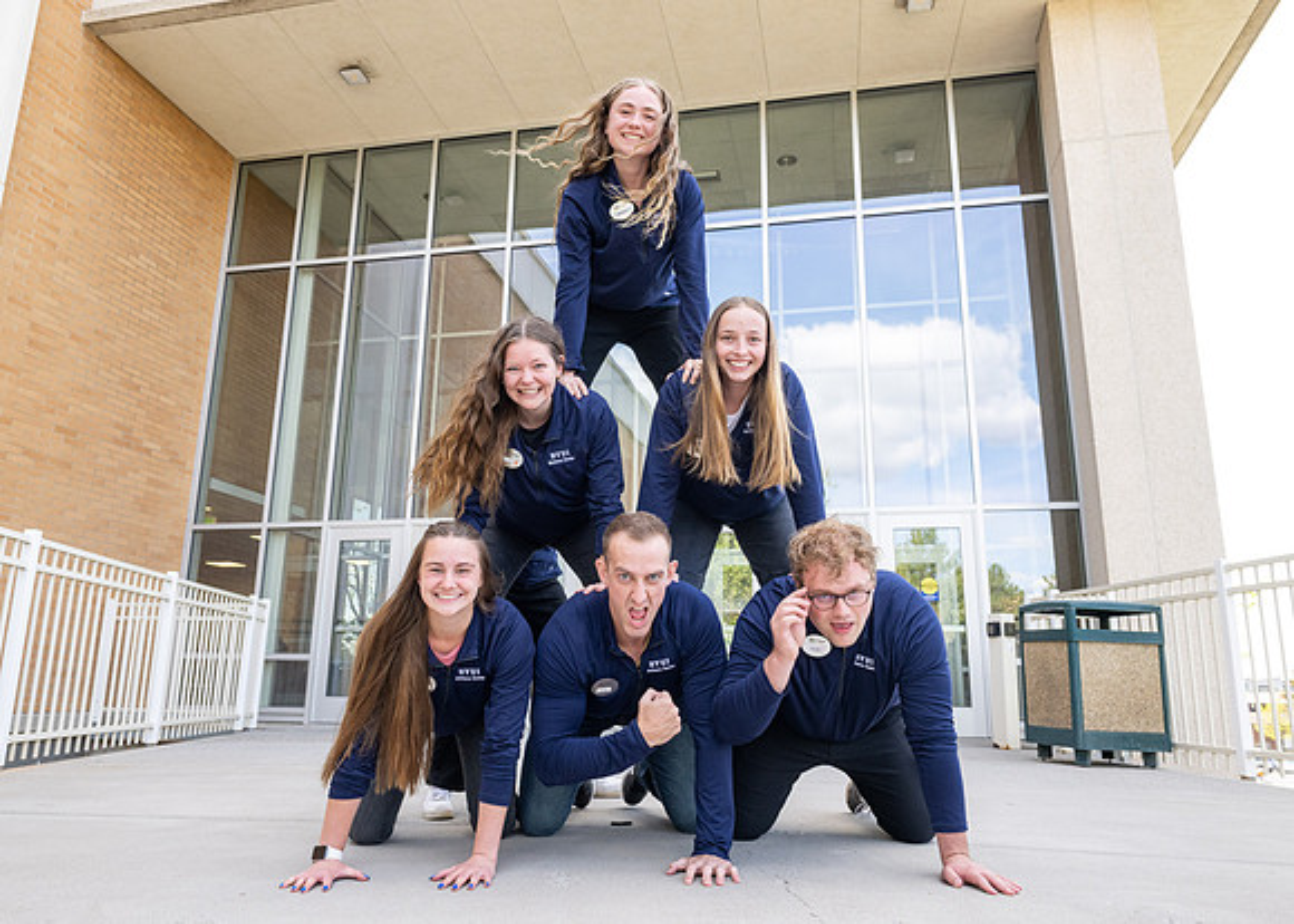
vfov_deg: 53.1
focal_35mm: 25
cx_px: 647
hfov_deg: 70.0
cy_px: 462
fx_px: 924
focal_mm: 24
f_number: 7.1
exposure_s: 1/250
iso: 800
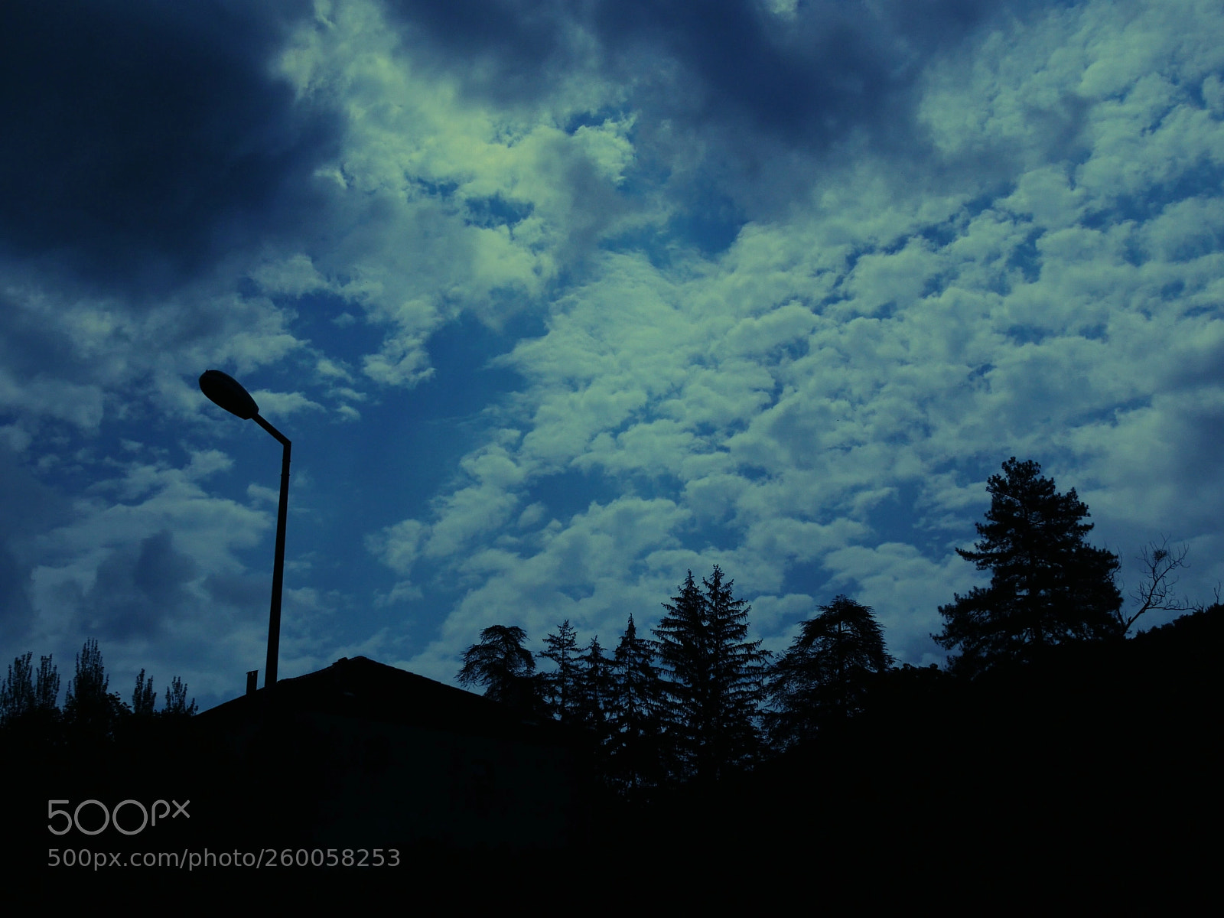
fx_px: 1273
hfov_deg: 51.4
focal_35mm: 36
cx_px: 612
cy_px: 459
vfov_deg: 39.7
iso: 200
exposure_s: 1/8000
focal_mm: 14
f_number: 8
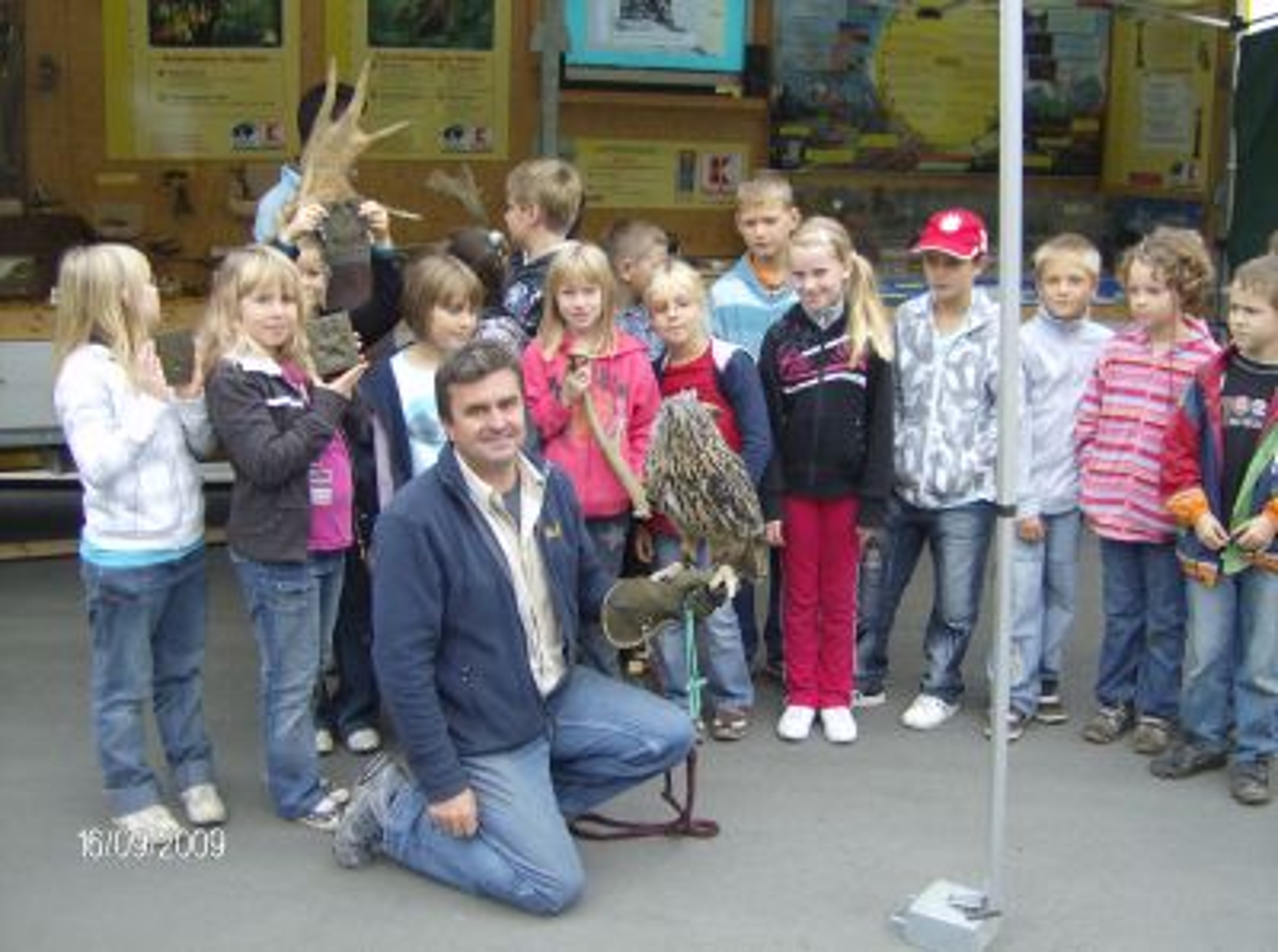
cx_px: 639
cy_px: 476
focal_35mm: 38
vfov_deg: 37.6
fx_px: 1400
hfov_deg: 49.1
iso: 103
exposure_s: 1/71.2
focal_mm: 6.4
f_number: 2.9
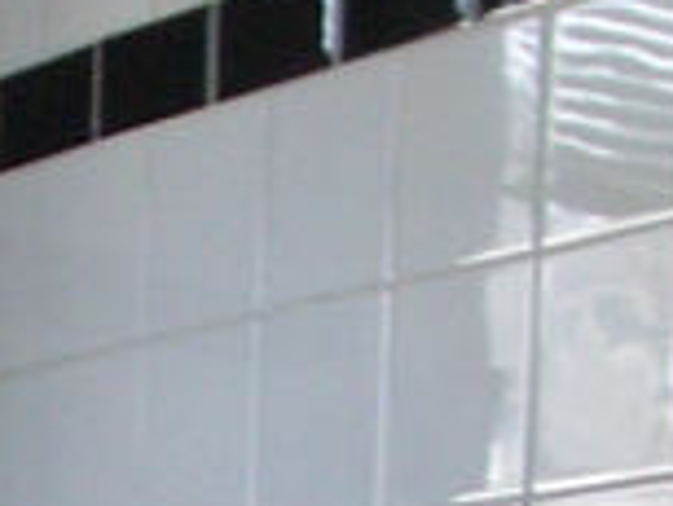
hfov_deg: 8.2
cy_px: 1483
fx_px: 4456
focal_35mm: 229
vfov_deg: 6.0
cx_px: -660
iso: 200
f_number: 2.6
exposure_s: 1/80
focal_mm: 5.8
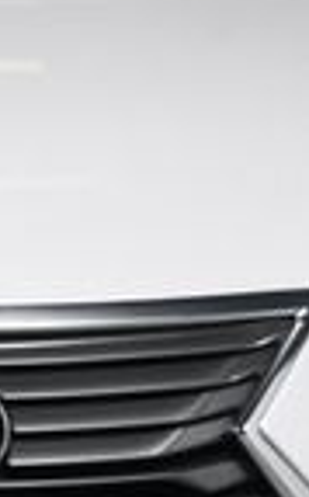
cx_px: -115
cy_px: 240
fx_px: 2473
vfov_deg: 11.5
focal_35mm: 183
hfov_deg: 7.1
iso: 100
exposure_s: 1/160
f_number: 11
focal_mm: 27
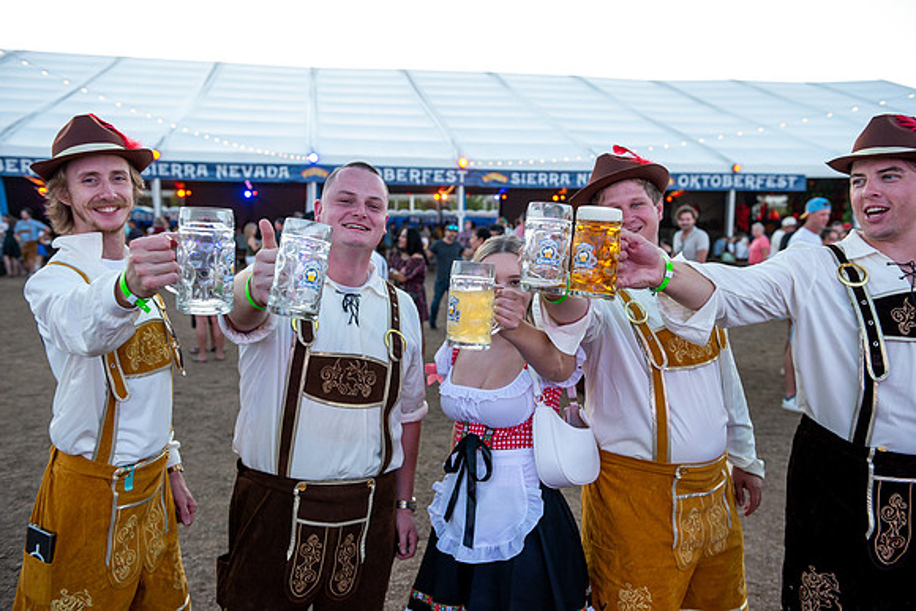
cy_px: 306
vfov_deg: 36.9
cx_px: 458
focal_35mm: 36
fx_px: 916
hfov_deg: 53.1
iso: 640
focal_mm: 36
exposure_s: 1/400
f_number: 4
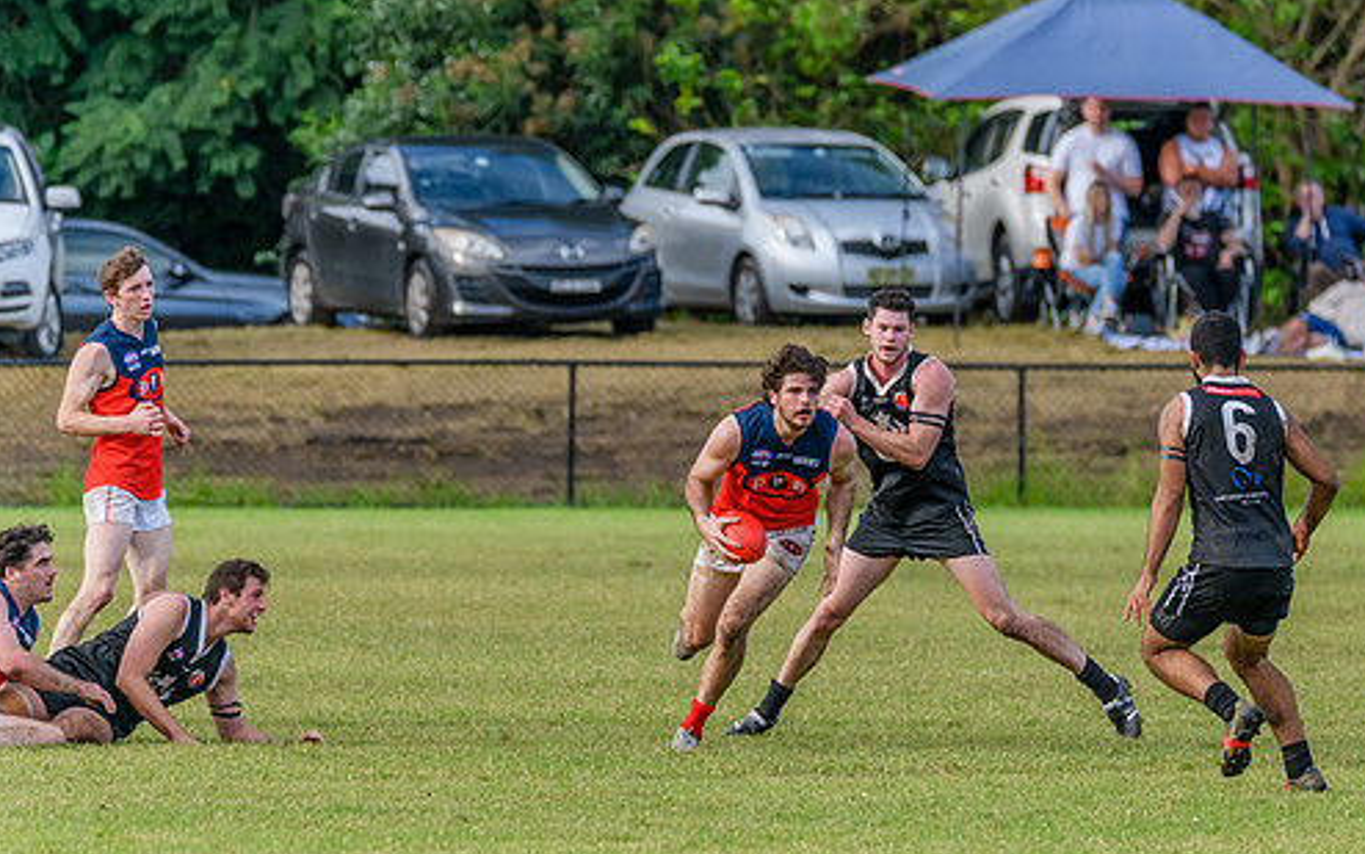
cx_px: 919
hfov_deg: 3.6
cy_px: 594
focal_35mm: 584
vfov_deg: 2.3
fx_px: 21730
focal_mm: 380
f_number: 6
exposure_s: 1/2000
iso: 1600
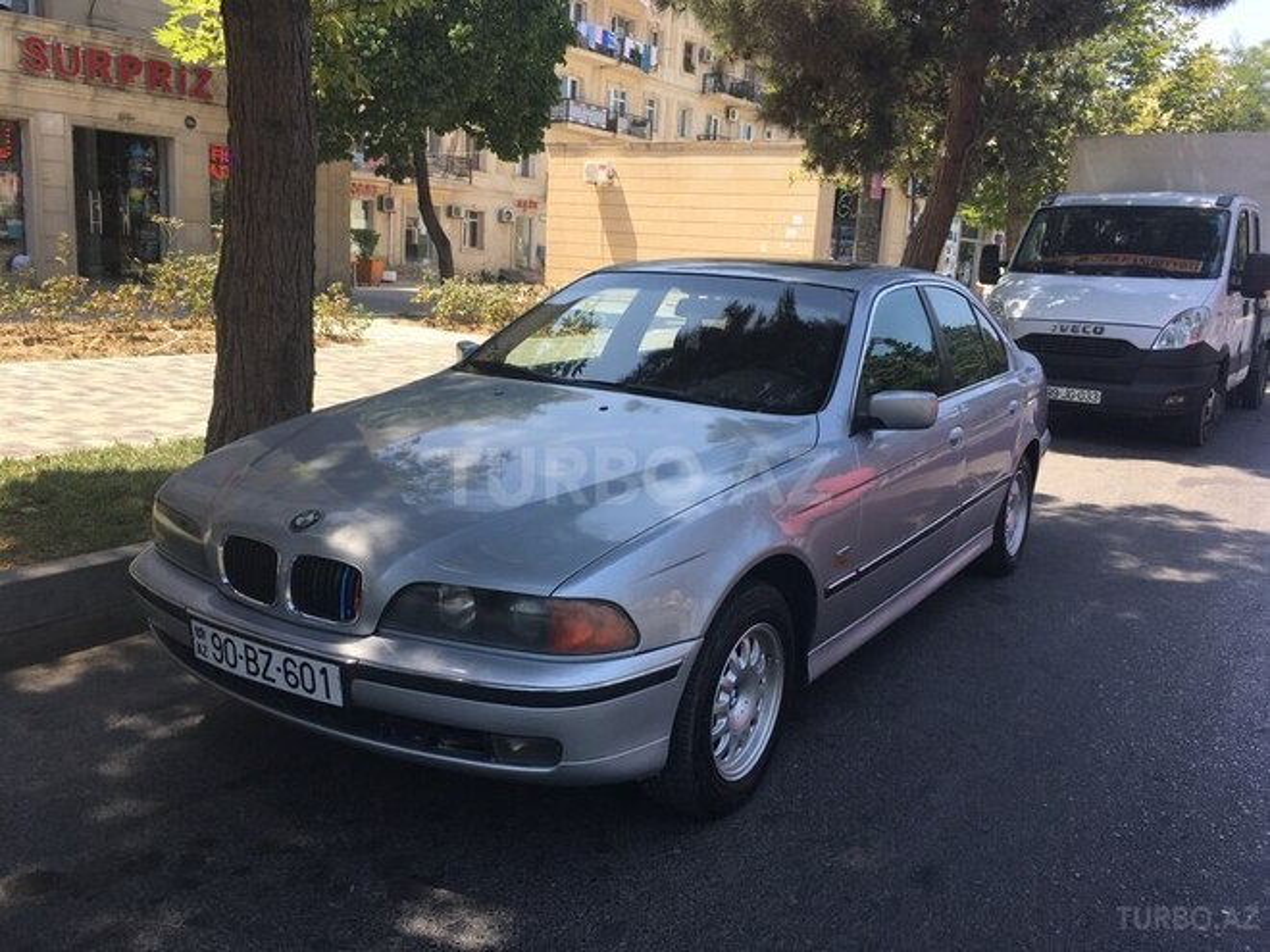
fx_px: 1064
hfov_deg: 61.7
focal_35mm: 29
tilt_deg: -10.6
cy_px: 476
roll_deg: -2.6
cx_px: 635
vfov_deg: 48.2
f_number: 2.2
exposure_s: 1/490
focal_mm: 4.15
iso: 25
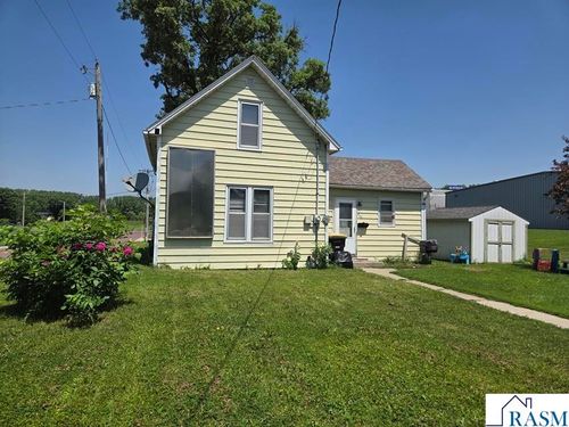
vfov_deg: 58.9
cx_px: 284
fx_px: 378
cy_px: 214
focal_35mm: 23
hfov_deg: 73.9
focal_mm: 5.4
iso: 80
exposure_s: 1/7891
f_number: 1.8
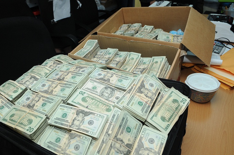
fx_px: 409
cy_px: 78
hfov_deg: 31.9
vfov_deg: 21.5
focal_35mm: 63
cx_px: 107
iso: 400
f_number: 4.5
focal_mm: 38
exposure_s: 1/125
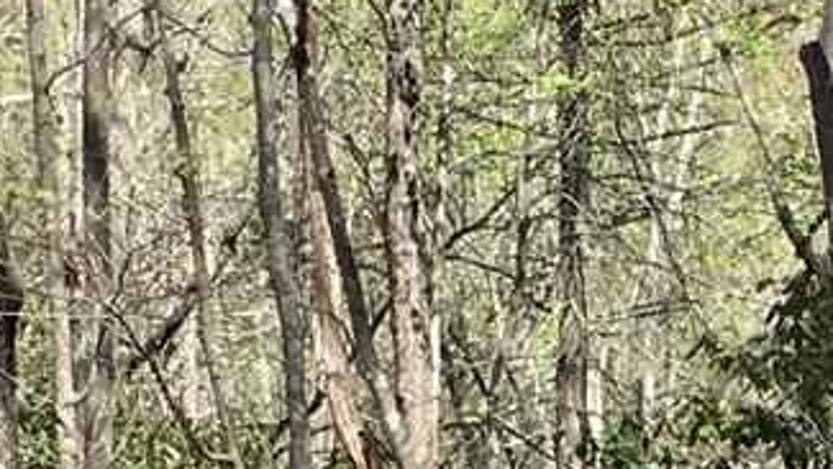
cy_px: 789
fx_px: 4397
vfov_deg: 6.0
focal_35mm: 199
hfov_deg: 10.7
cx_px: 864
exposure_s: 1/569
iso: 25
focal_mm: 4.15
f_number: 2.2
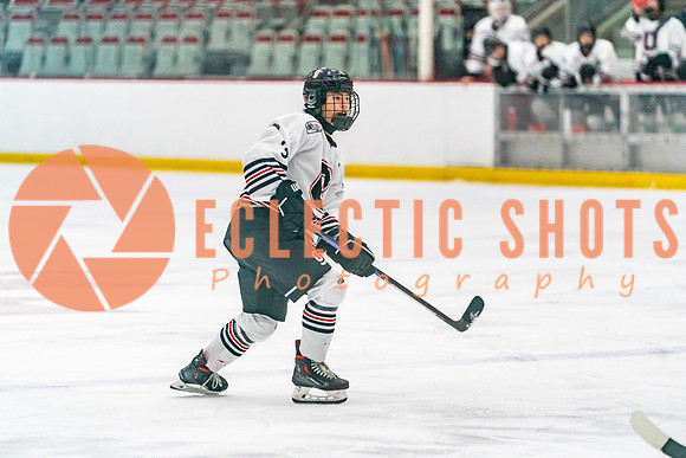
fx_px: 4524
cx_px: 343
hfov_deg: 8.7
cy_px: 266
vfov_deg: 5.8
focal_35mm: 237
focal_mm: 200
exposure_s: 1/1250
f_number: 2.8
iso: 3200
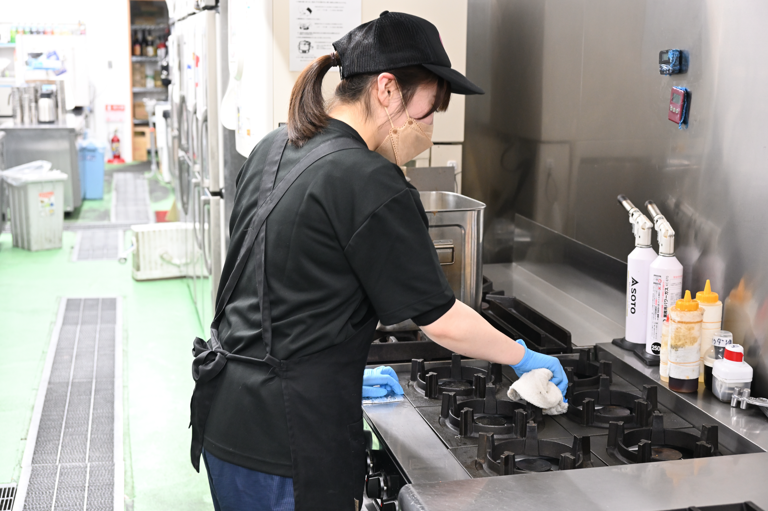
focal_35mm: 48
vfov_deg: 28.0
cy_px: 256
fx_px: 1023
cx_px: 384
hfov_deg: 41.1
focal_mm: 48
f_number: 5.6
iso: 3200
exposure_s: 1/80
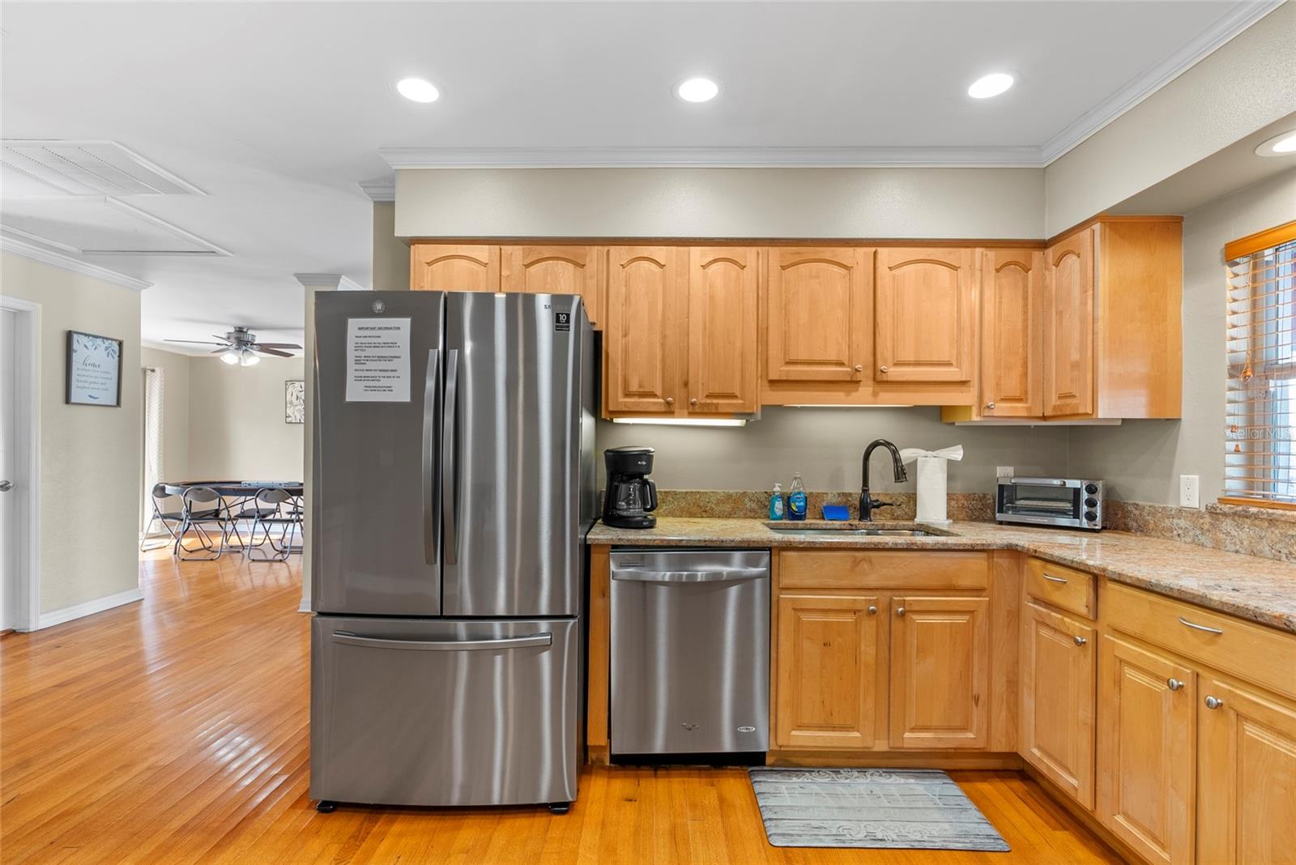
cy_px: 432
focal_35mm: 16
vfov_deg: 73.8
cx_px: 648
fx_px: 576
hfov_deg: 96.7
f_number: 7.1
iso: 400
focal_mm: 16
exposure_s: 1.3
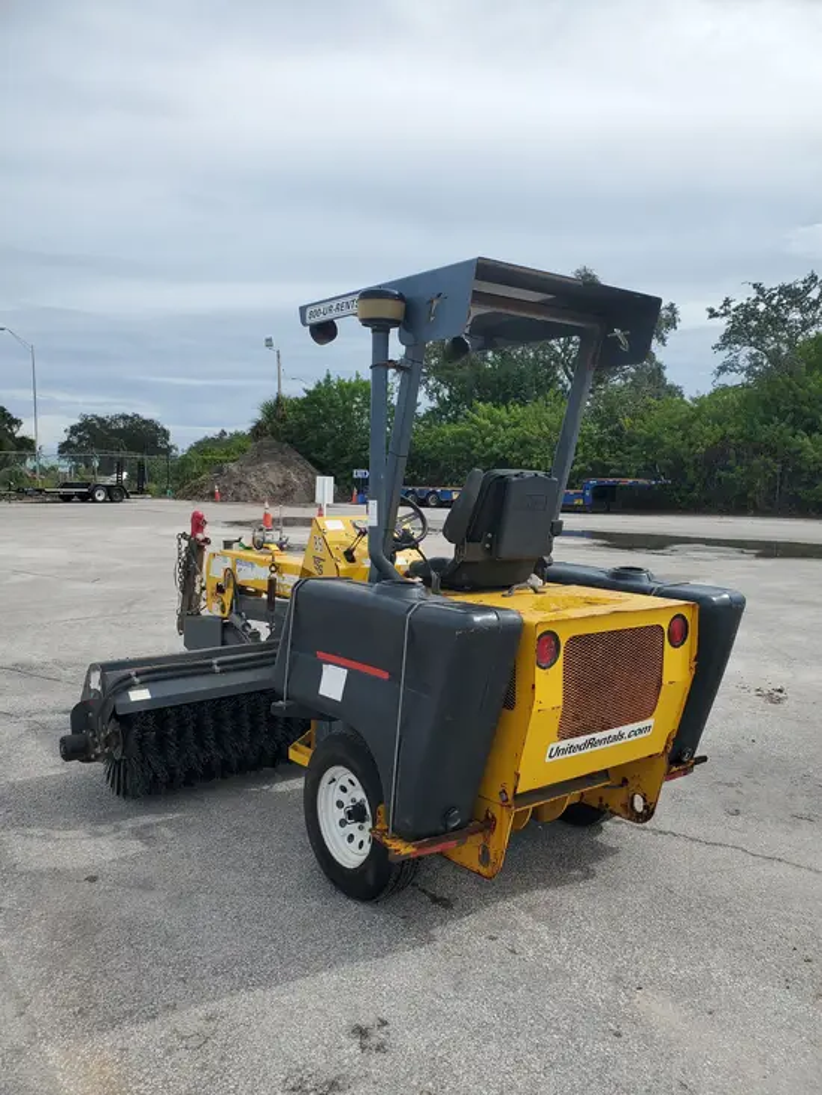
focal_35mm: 26
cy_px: 548
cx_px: 411
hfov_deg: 53.1
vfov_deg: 67.3
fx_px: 823
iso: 50
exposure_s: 1/1617
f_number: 2.4
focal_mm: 4.3
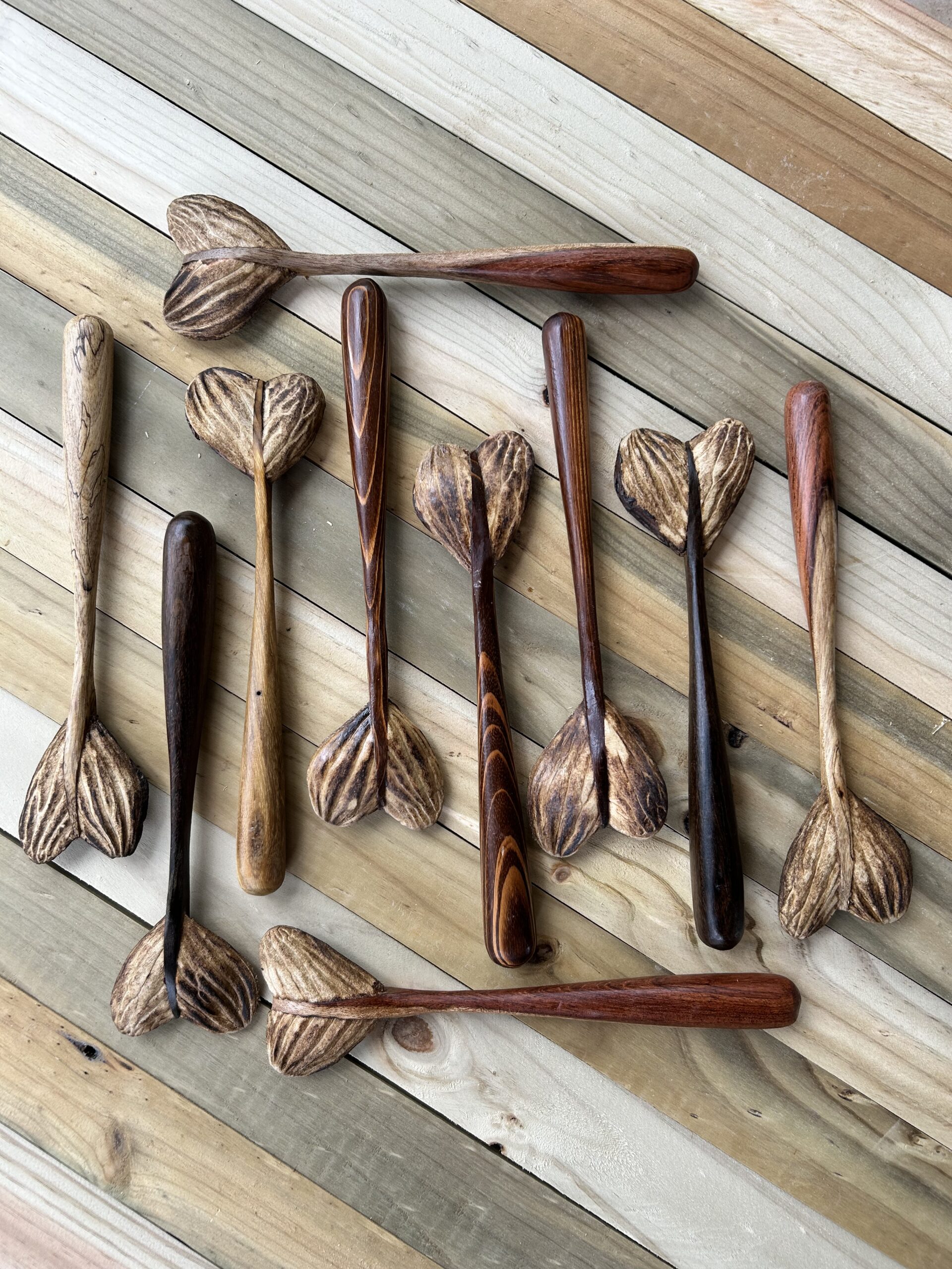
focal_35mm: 26
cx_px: 476
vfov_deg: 67.3
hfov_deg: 53.1
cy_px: 634
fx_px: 953
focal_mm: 5.7
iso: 40
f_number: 1.5
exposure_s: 1/121
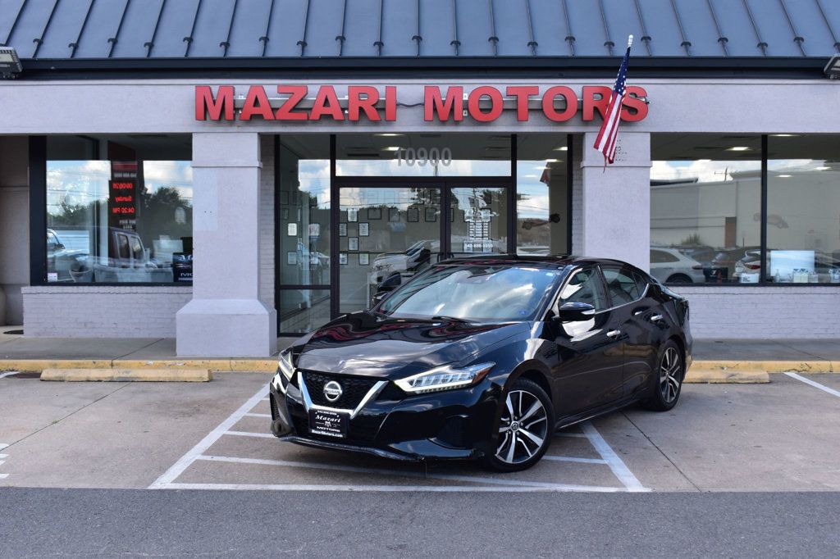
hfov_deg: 43.6
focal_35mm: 45
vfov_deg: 29.8
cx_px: 420
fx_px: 1050
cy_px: 280
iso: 400
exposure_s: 1/160
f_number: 9
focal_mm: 30
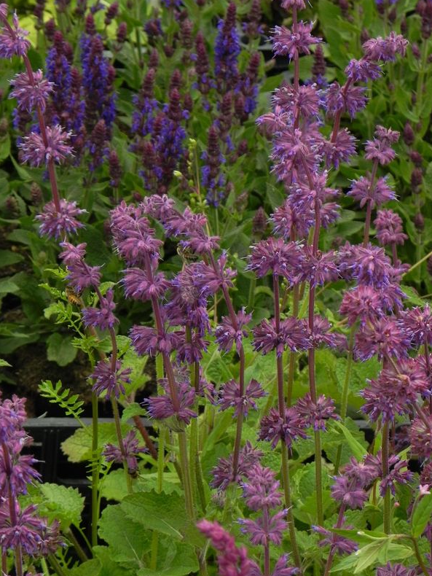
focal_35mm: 164
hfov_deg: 9.1
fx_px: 2727
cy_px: 287
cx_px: 217
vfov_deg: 12.0
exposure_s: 1/160
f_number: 5
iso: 160
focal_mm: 28.8
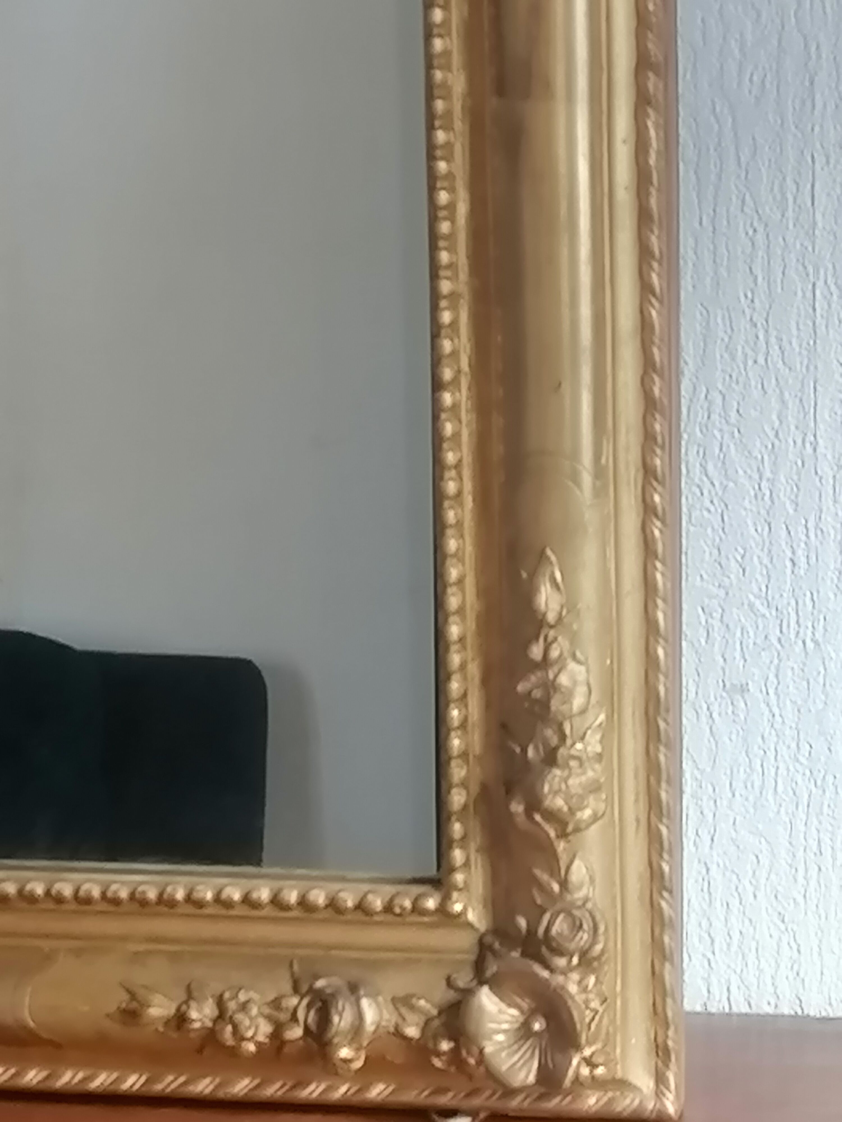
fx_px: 4605
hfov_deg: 10.4
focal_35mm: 142
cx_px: 421
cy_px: 561
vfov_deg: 13.9
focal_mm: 5.3
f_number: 1.8
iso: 125
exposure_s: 1/33.3
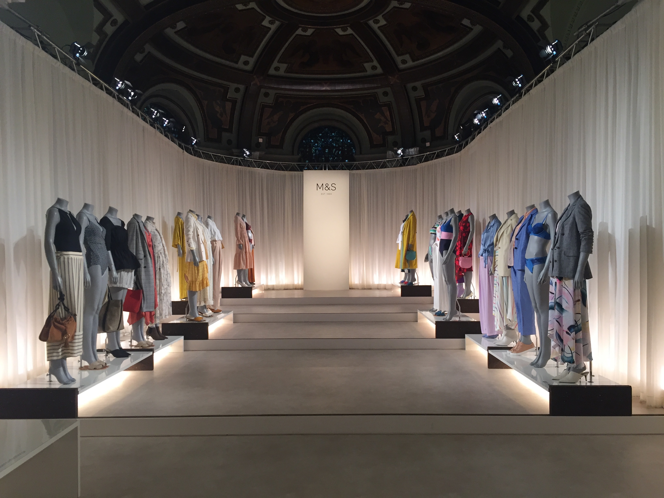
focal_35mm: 29
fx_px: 556
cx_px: 332
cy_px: 249
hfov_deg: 61.7
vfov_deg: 48.2
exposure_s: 1/33
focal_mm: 4.15
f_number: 2.2
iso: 64
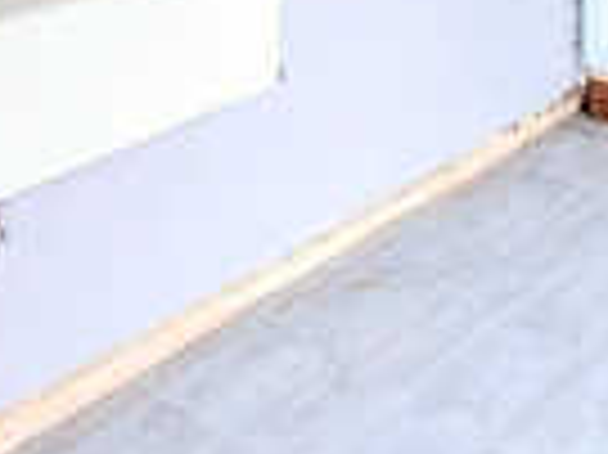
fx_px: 1386
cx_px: 281
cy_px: -382
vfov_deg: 15.7
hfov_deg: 24.7
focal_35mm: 79
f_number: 2.2
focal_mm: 1.64
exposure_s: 1/40
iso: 80
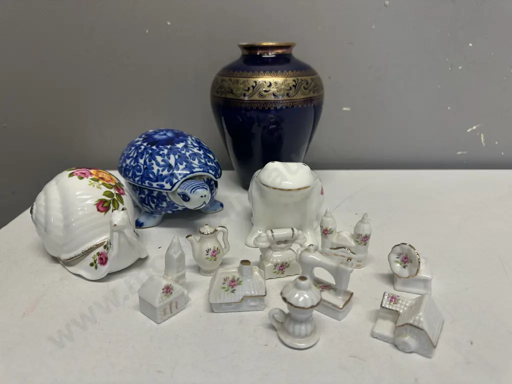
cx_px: 256
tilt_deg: -21.4
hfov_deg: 71.6
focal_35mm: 24
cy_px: 192
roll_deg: -0.1
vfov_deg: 56.8
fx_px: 355
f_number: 1.78
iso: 100
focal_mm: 6.86
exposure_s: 1/100
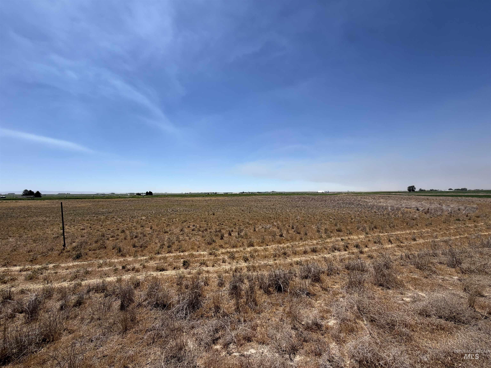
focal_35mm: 14
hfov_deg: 102.1
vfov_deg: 85.7
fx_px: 199
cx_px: 246
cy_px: 184
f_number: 2.2
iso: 20
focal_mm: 2.22
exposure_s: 1/1105
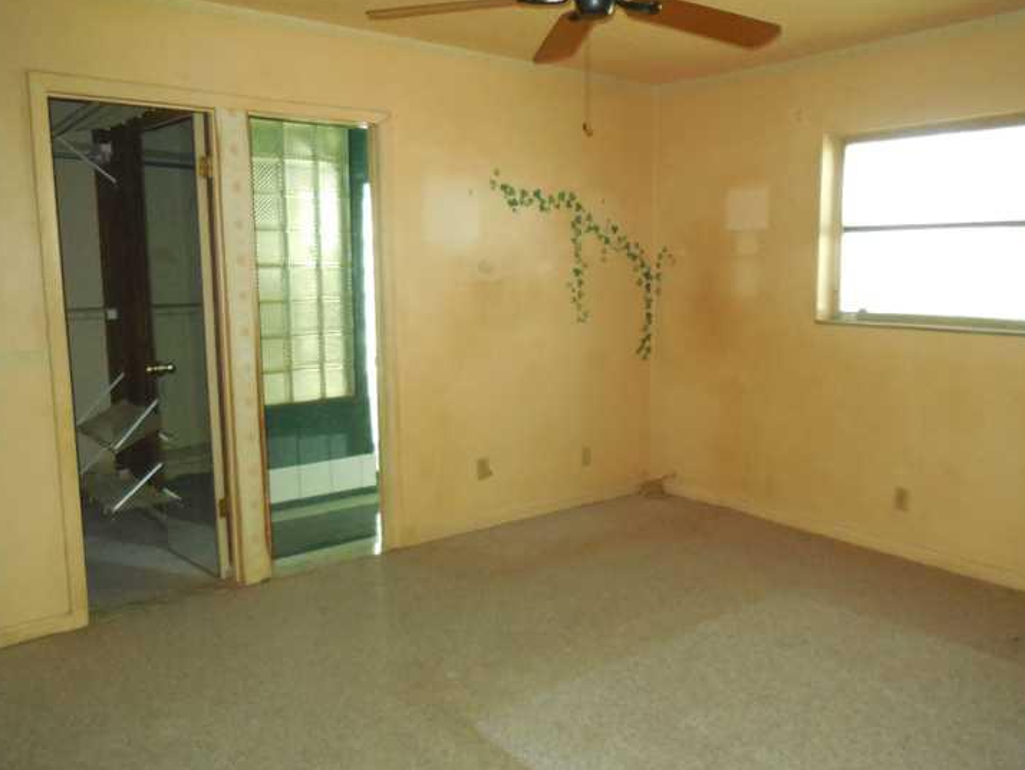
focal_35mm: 28
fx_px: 829
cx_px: 558
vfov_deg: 49.8
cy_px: 376
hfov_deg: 63.3
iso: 640
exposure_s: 1/25
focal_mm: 4.5
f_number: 3.1
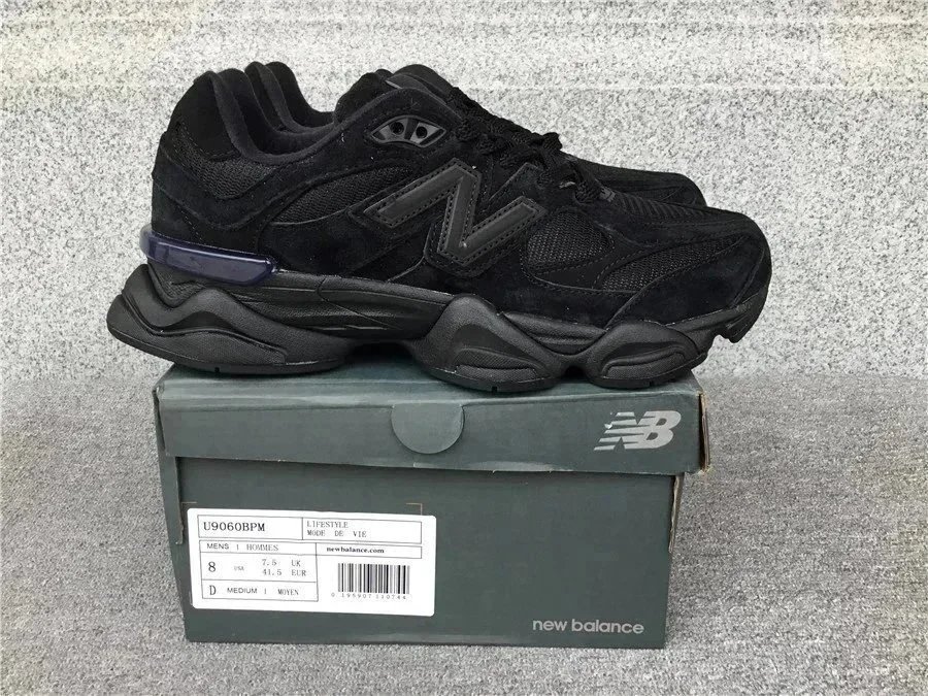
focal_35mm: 31
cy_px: 348
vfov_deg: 45.4
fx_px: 831
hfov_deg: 58.4
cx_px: 464
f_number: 2.4
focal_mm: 3.3
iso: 32
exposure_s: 1/100
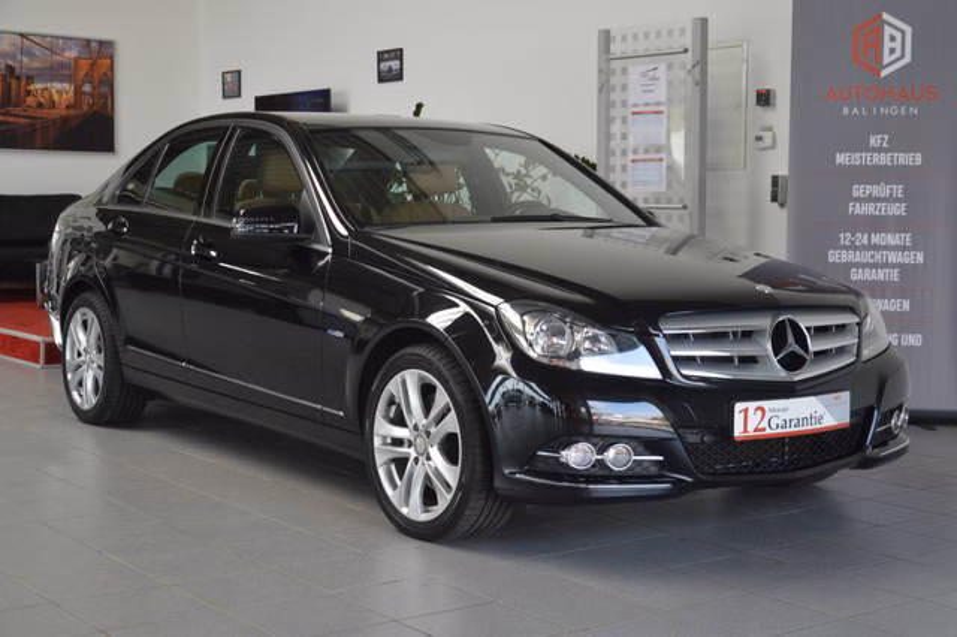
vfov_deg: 25.7
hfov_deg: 37.9
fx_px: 1395
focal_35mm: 52
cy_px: 318
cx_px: 478
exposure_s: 1/125
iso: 400
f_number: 5.6
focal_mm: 35
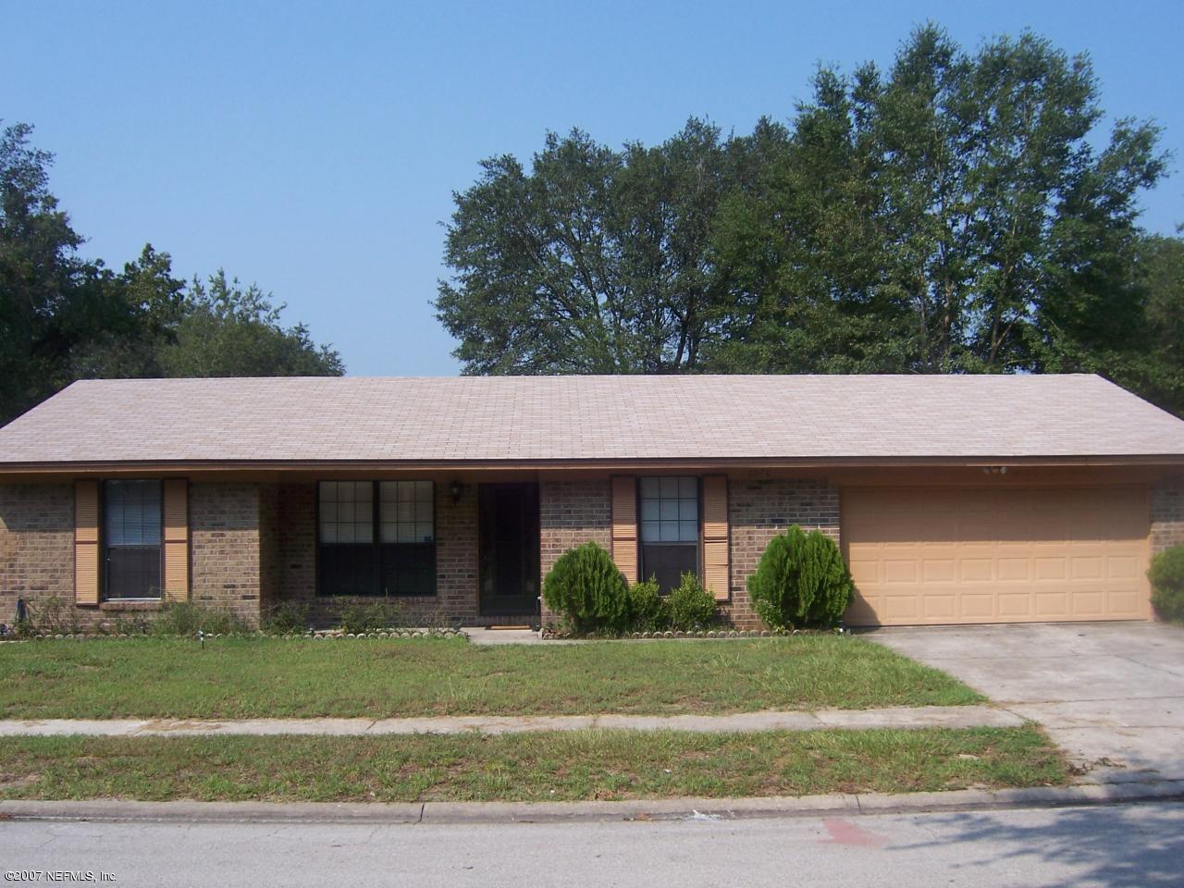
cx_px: 592
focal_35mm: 36
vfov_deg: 39.7
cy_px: 444
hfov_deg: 51.4
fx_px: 1231
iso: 80
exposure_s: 1/500
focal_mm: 6.2
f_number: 4.5
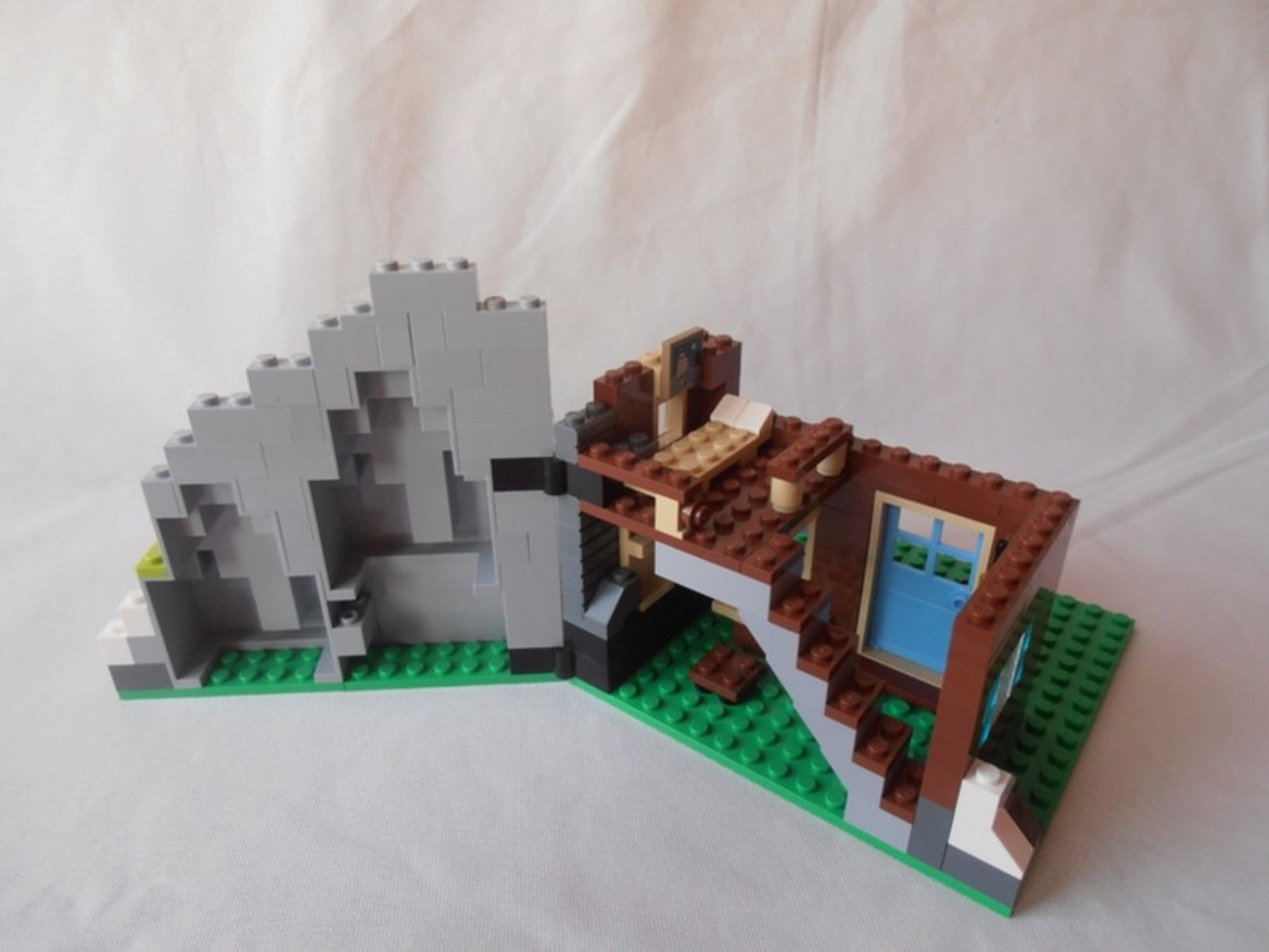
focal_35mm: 24
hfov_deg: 71.6
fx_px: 880
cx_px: 634
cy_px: 476
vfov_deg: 56.8
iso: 125
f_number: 3
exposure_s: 1/25
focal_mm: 4.2
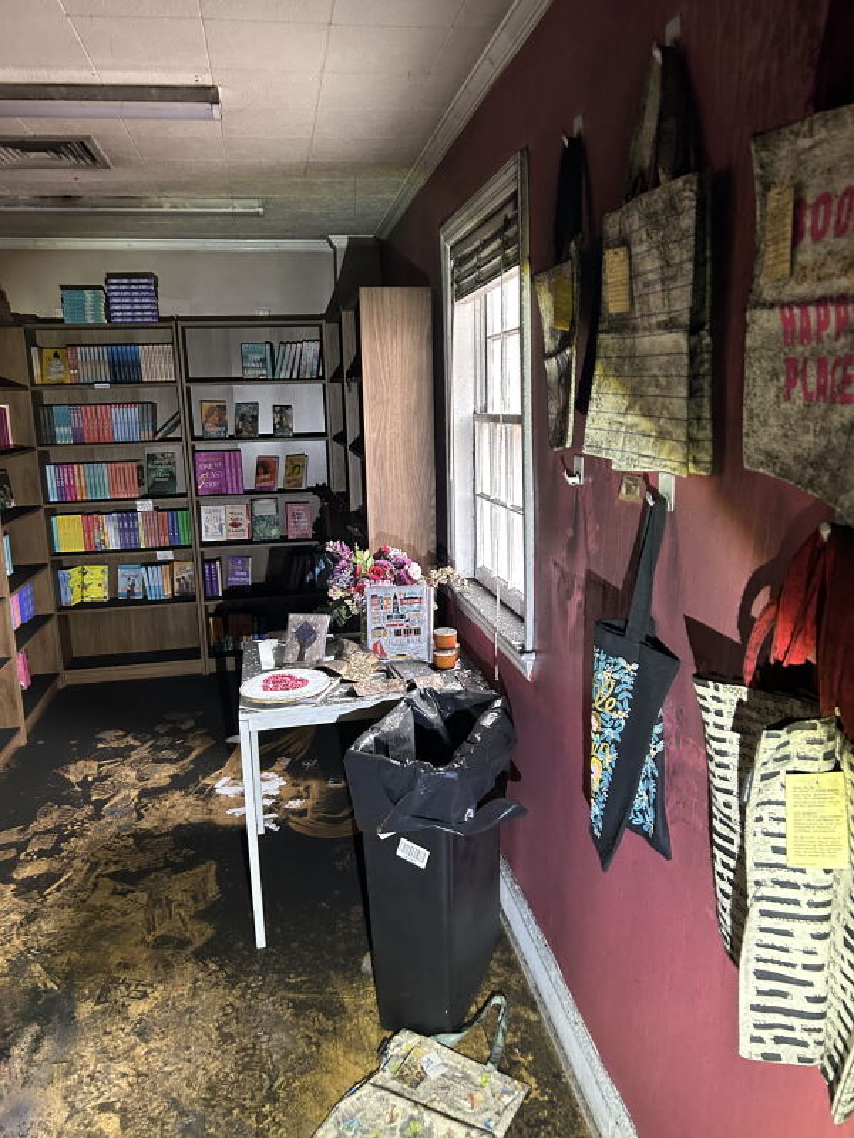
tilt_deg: -11.7
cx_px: 427
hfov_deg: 53.1
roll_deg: +0.9
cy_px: 569
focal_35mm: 26
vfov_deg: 67.3
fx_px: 855
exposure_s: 1/56
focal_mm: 5.7
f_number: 1.5
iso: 500
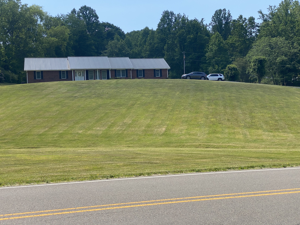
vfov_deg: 27.5
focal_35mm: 53
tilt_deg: +0.2
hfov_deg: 36.2
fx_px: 459
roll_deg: +1.1
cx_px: 150
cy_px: 112
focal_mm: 6
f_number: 2
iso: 20
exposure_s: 1/1776
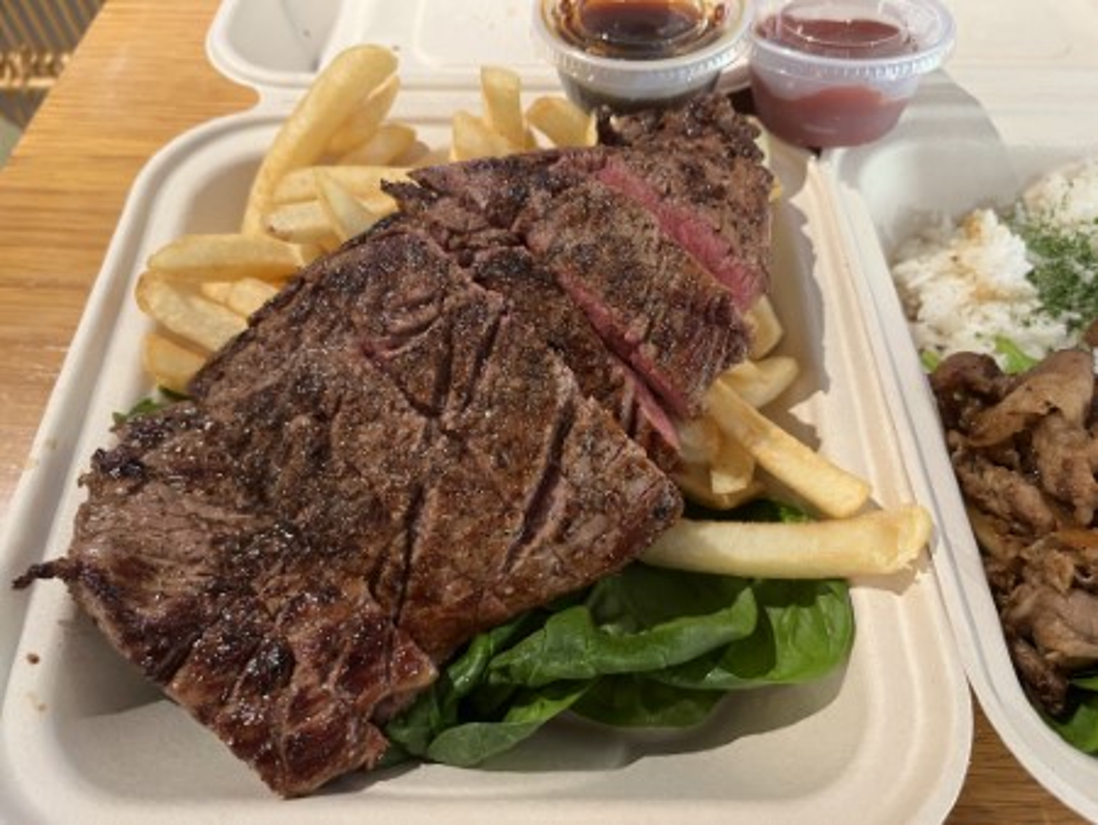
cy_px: 412
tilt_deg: -58.5
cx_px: 549
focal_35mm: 26
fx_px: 825
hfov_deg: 67.3
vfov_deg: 53.1
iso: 250
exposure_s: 1/60
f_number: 1.6
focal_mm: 5.1
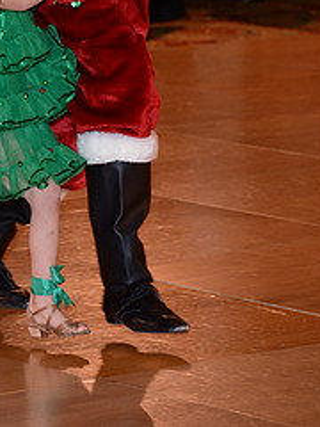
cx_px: 60
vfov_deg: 6.9
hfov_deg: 5.2
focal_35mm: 283
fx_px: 3488
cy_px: -87
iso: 1600
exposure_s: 1/200
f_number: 5
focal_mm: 122
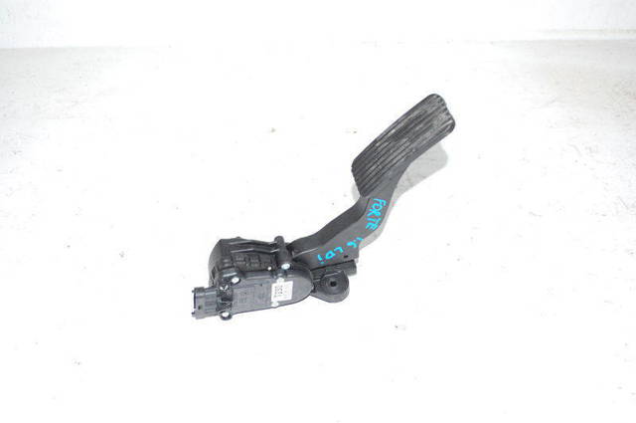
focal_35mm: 42
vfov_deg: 31.8
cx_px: 318
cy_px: 212
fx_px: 741
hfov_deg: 46.5
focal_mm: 28
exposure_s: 1/60
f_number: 4.5
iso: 400
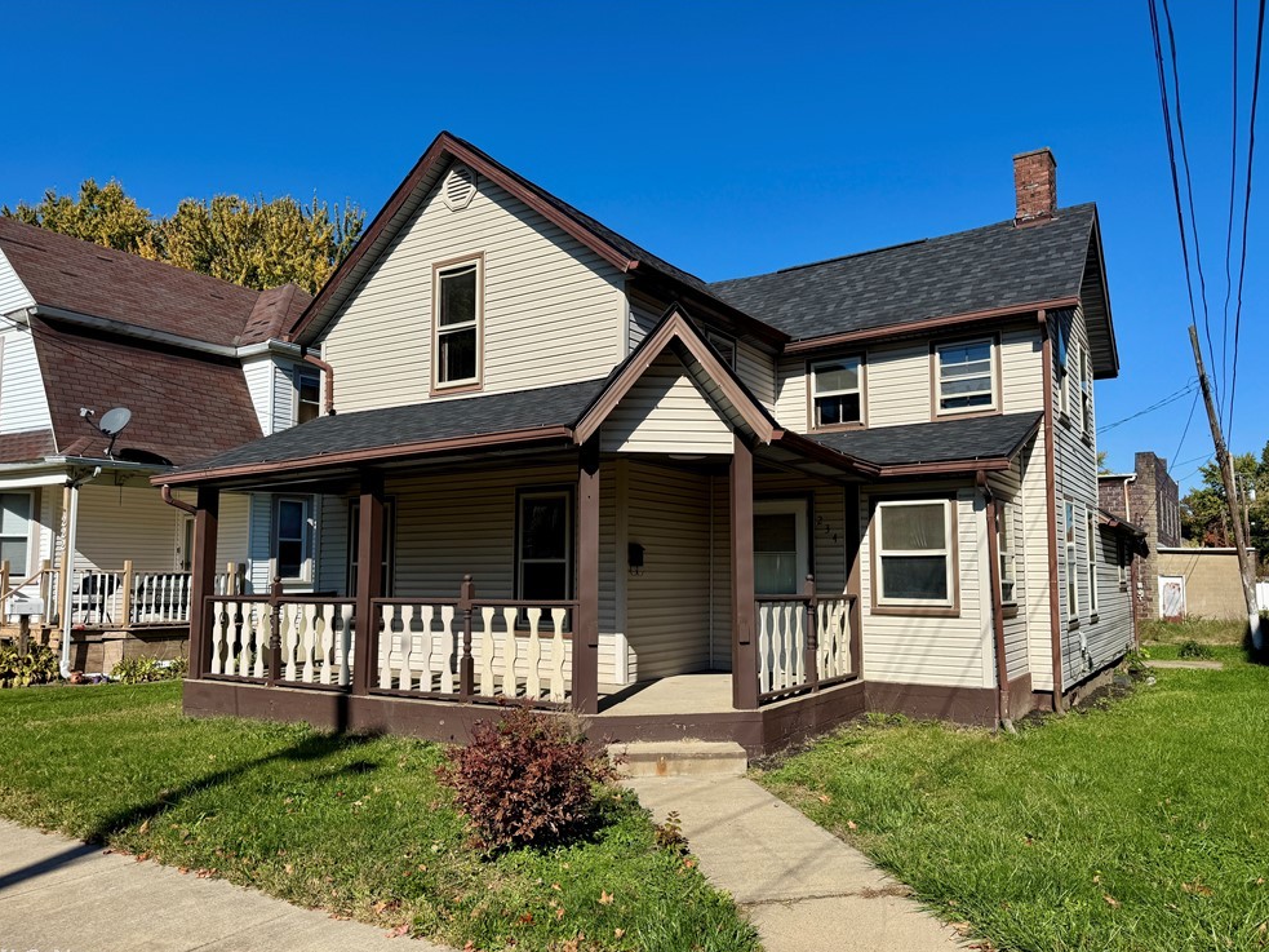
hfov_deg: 69.4
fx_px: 916
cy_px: 486
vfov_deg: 54.9
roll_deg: -0.2
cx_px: 639
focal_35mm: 25
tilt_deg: +5.6
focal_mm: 6.76
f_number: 1.78
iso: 80
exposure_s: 1/6410
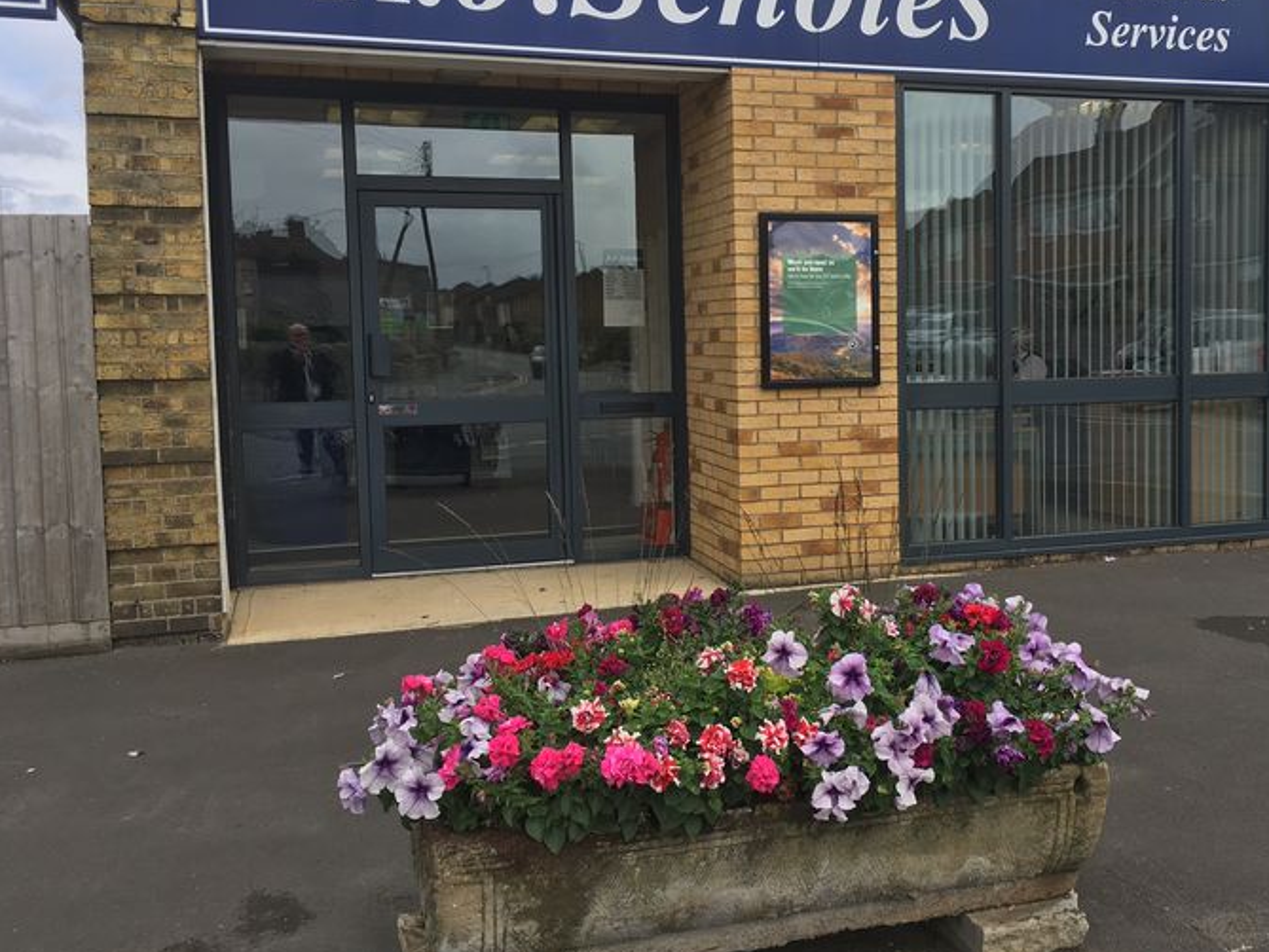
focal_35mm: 37
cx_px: 792
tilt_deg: -5.3
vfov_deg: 38.6
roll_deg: +0.3
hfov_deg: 49.6
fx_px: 1357
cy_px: 432
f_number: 2.2
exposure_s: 1/801
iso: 25
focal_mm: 4.15
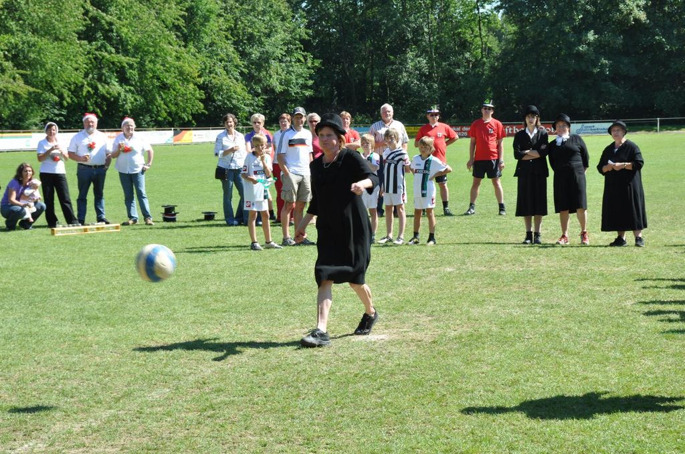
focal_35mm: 78
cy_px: 227
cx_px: 342
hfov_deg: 26.0
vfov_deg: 17.4
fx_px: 1482
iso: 200
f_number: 11
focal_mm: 52
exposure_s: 1/125
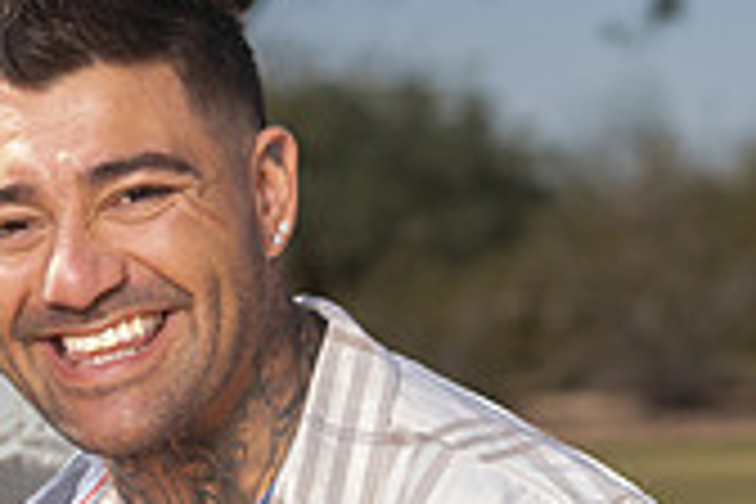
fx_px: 6551
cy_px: 639
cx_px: -251
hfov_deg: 6.5
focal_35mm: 312
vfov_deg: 4.4
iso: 50
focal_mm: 82
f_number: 5.6
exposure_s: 1/250
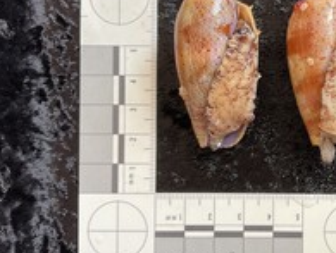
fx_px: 506
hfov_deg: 35.0
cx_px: 291
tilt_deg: -89.4
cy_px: 104
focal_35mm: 52
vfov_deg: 28.1
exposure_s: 1/60
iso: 40
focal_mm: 3
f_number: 1.8
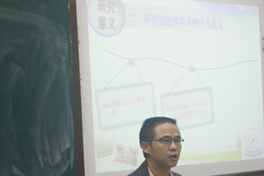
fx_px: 900
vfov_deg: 11.1
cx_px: 170
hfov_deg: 16.7
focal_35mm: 123
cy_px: 126
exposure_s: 1/25
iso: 400
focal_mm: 55
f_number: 5.6
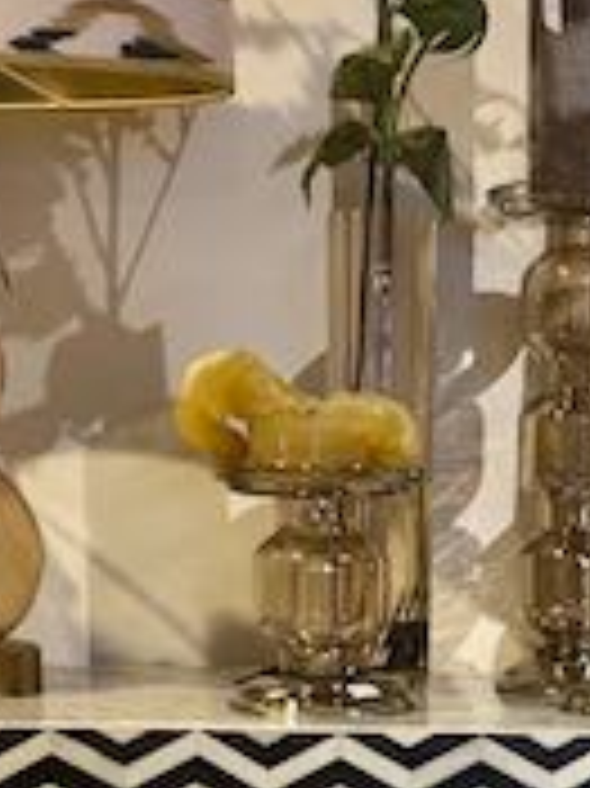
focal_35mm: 88
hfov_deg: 16.6
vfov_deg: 21.1
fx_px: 2002
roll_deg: -0.8
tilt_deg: -11.7
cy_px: 883
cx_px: 504
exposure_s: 1/50
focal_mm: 6.76
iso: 250
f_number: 1.78
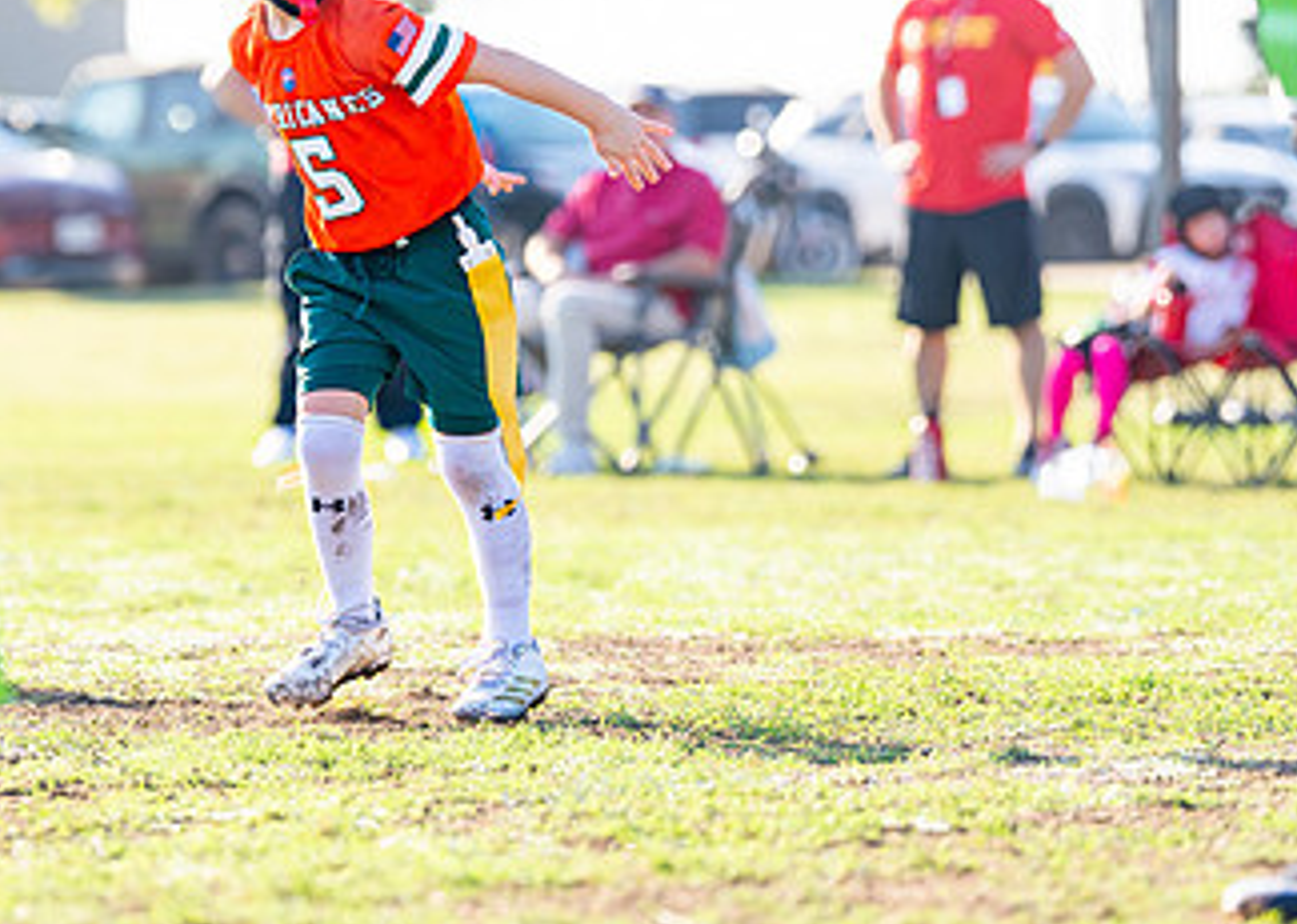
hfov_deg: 7.0
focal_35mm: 287
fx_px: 10565
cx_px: 292
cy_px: 224
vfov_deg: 5.0
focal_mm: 126
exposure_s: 1/1600
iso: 250
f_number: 2.8
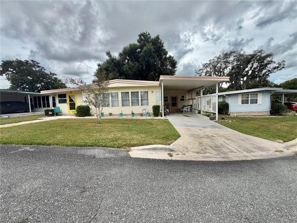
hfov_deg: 102.1
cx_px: 148
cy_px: 112
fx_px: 120
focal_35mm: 14
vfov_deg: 85.7
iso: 25
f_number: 2.2
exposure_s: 1/770
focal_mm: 2.22
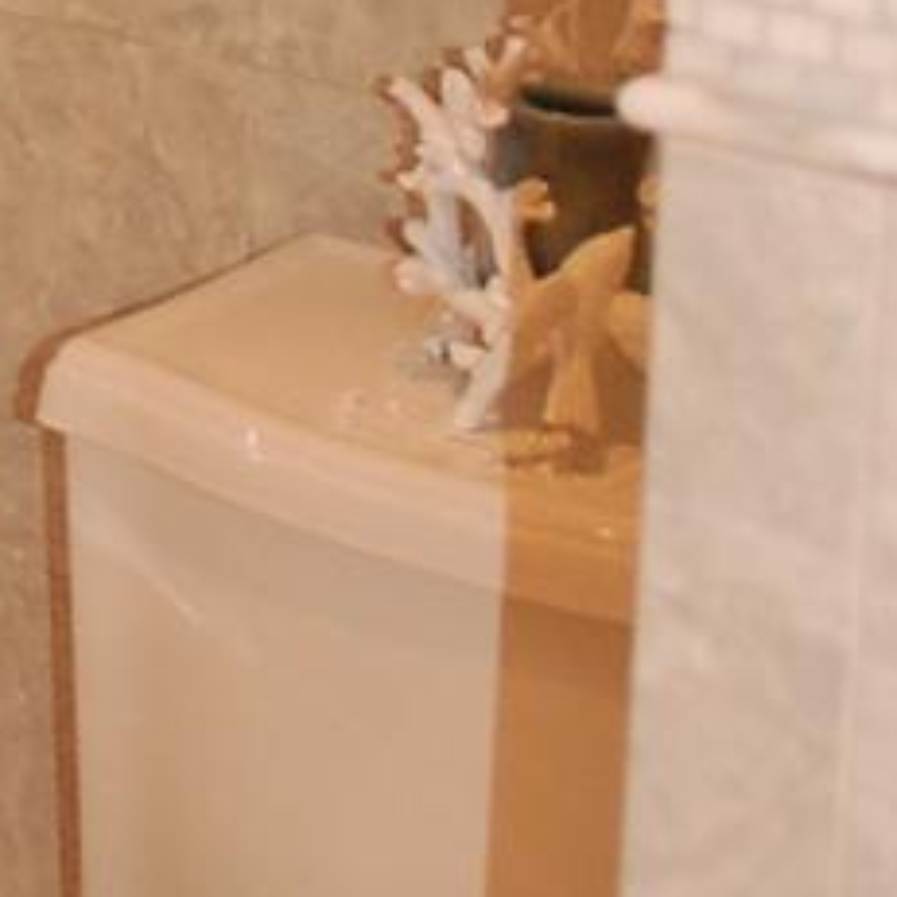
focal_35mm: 144
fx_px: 4216
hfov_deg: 11.7
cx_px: -396
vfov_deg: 11.3
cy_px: -699
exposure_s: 1/80
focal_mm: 17
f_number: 2.8
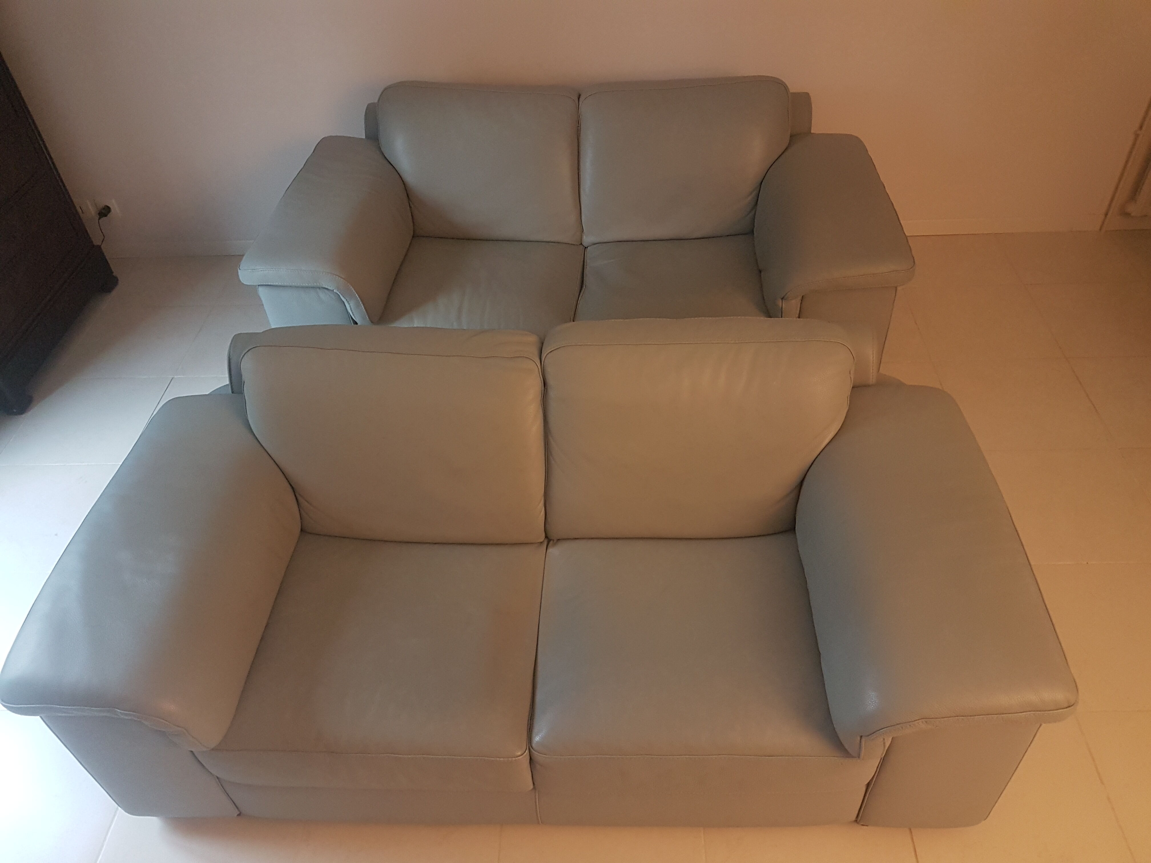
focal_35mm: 26
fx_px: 865
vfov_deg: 53.1
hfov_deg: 67.3
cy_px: 432
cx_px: 576
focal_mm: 4.2
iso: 160
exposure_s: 1/25
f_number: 1.7
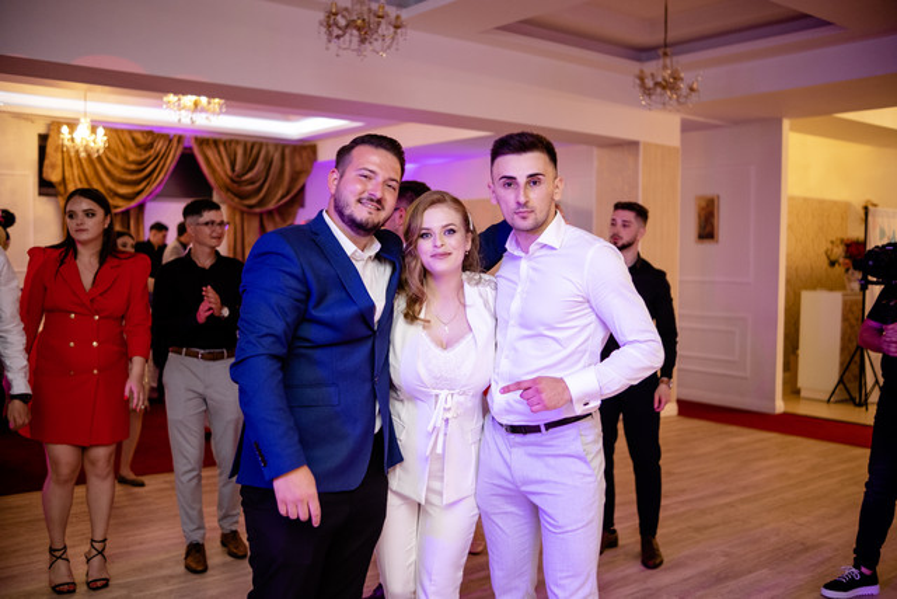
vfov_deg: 37.9
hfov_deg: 54.4
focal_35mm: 35
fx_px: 872
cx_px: 448
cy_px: 300
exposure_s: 1/200
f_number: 1.4
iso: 640
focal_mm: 23
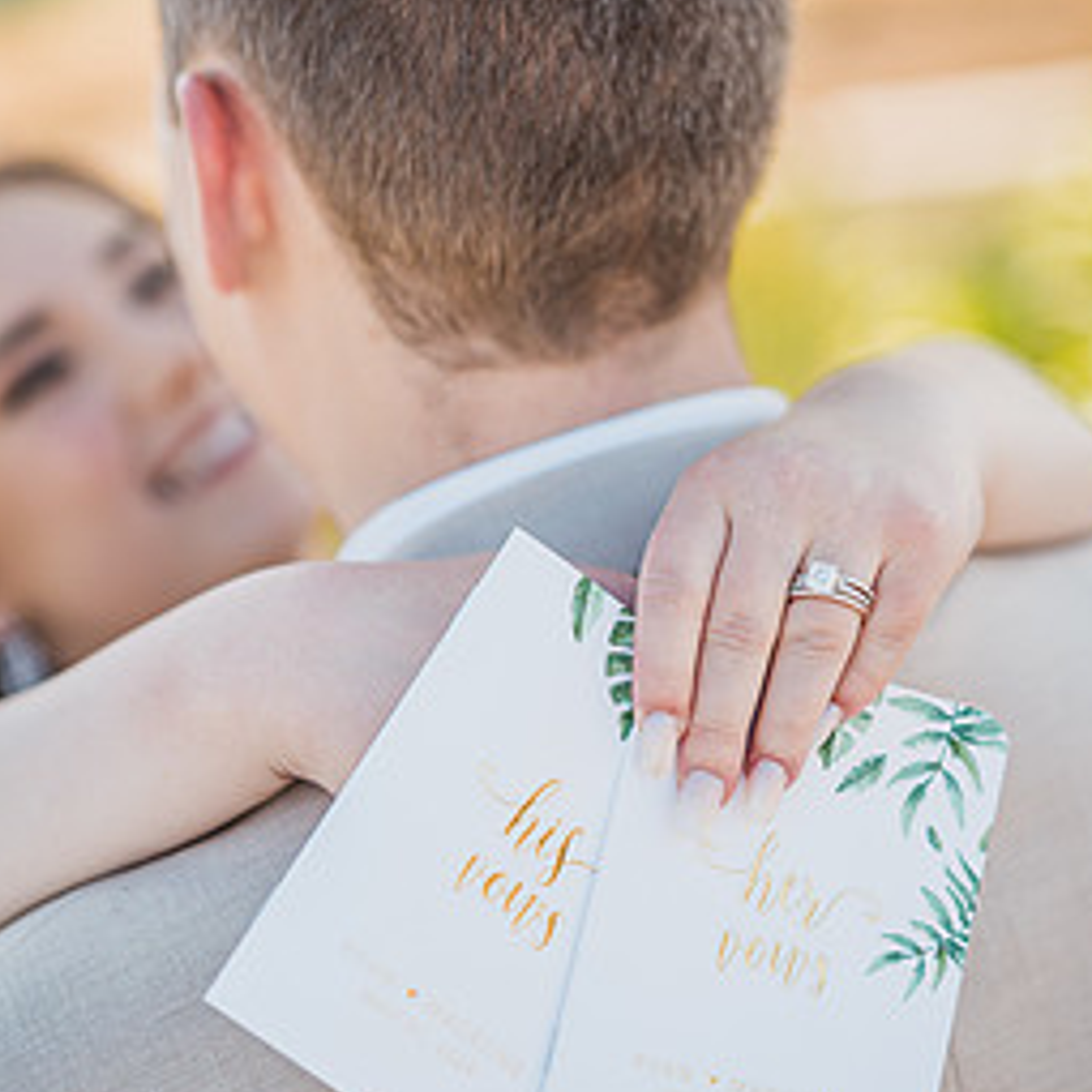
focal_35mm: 75
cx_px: 497
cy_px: 475
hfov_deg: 23.1
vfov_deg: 23.0
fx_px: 2677
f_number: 1.4
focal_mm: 50
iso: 125
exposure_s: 1/1250
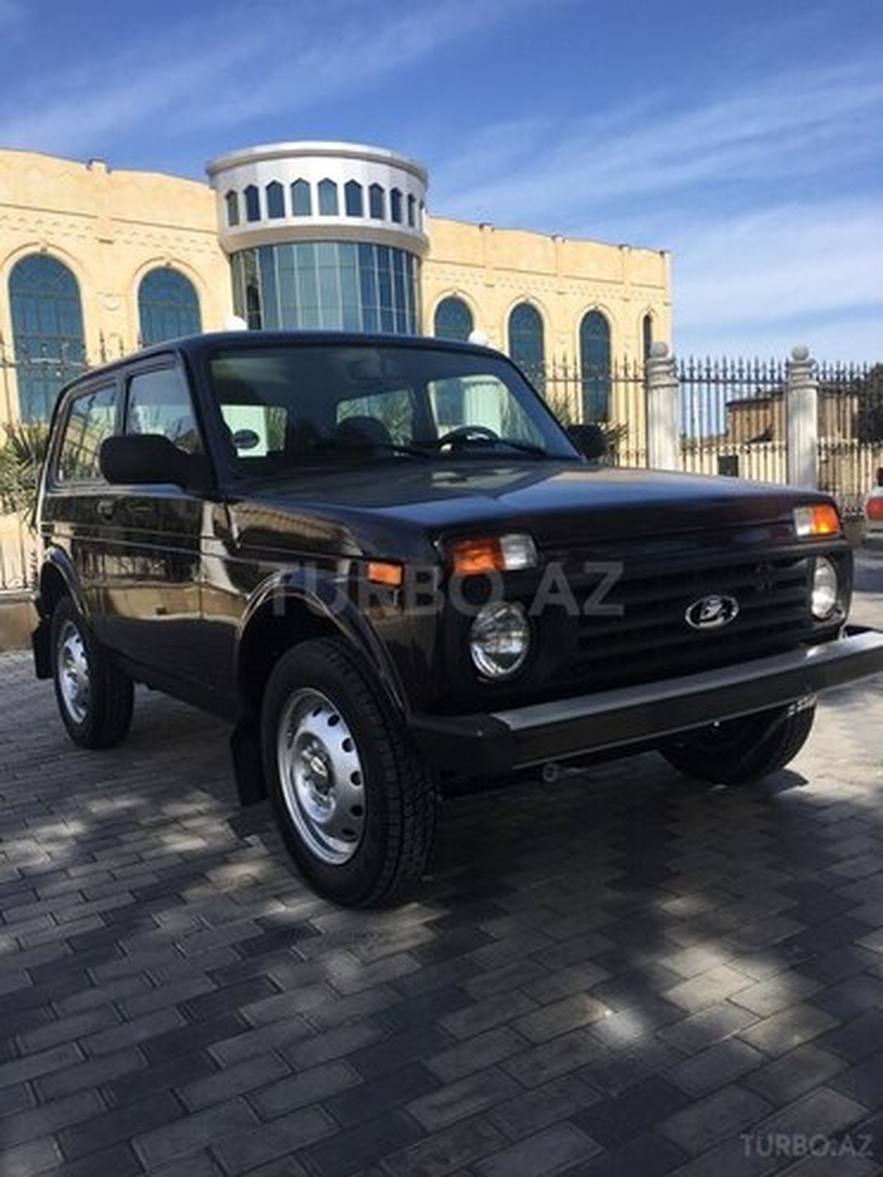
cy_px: 588
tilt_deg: -4.6
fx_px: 986
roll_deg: +2.1
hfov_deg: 48.2
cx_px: 442
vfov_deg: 61.7
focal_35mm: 29
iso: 25
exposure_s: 1/1350
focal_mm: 4.15
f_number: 2.2
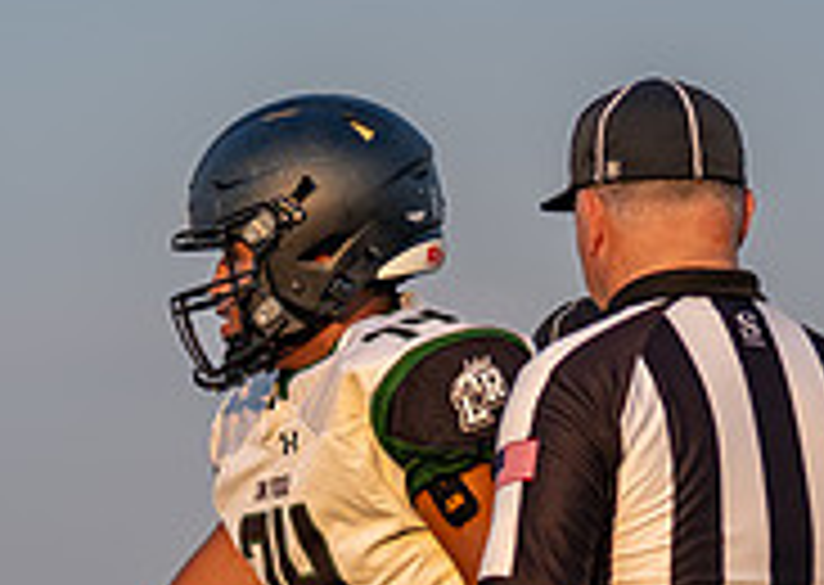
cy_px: 825
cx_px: -40
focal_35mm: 289
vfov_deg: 4.9
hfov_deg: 7.0
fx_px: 6751
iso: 160
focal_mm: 70
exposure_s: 1/1600
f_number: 2.8
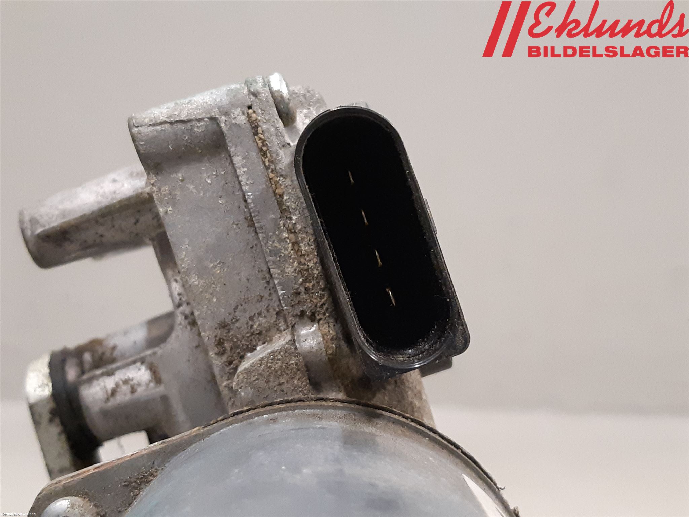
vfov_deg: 53.1
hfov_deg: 67.3
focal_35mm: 26
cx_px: 344
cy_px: 258
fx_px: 518
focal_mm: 3.93
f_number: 1.7
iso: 320
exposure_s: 1/60
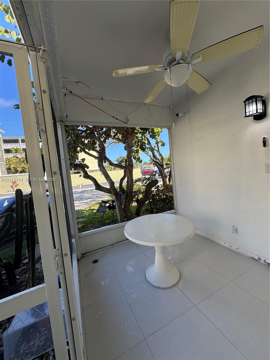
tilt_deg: -4.1
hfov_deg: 85.7
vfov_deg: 102.1
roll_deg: +5.0
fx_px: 146
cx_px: 135
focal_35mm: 14
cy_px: 180
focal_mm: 2.22
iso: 40
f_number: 2.2
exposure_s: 1/221
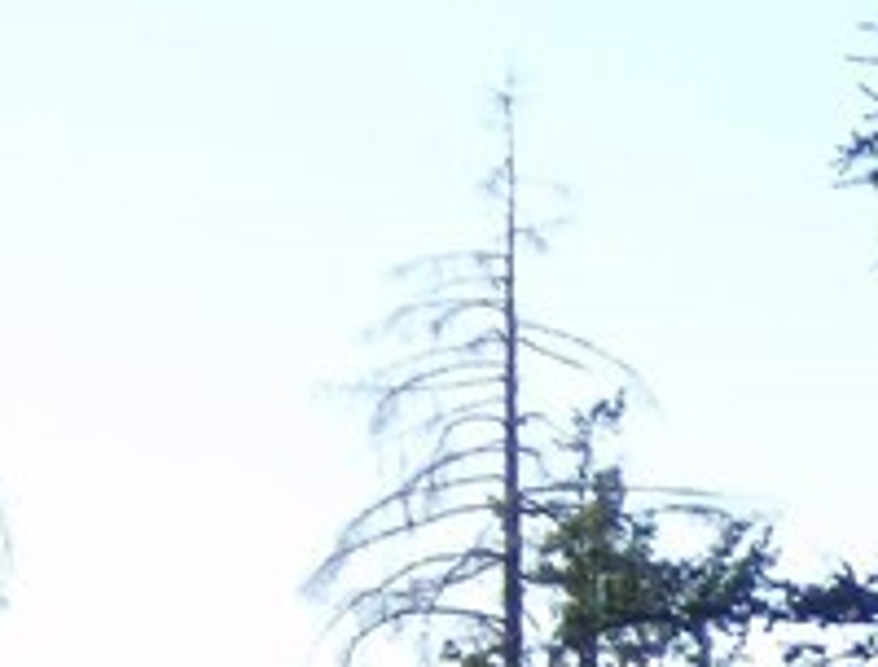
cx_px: 1591
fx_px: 4919
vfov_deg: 7.6
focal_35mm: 193
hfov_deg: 9.7
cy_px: 1040
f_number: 2.9
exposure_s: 1/387
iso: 100
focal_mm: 6.4
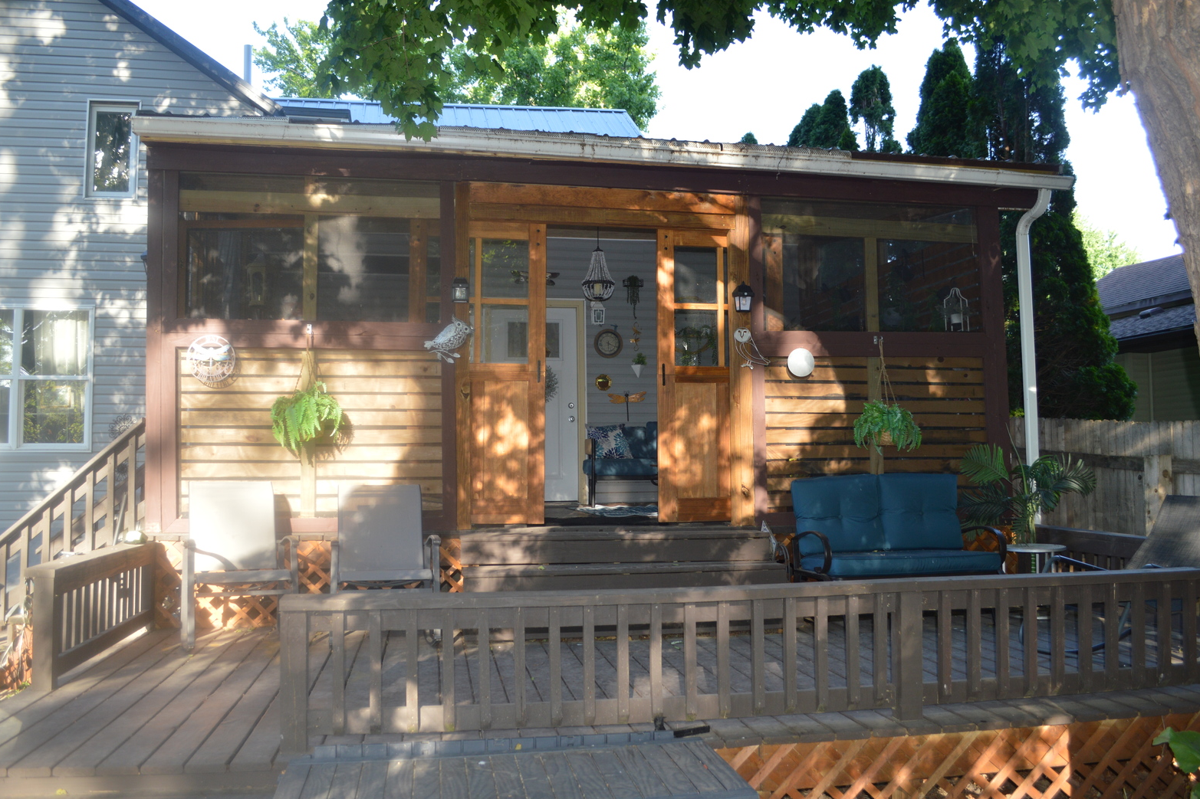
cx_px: 600
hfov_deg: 65.5
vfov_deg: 46.4
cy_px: 395
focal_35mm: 28
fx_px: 933
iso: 220
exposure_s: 1/125
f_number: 4
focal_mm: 18
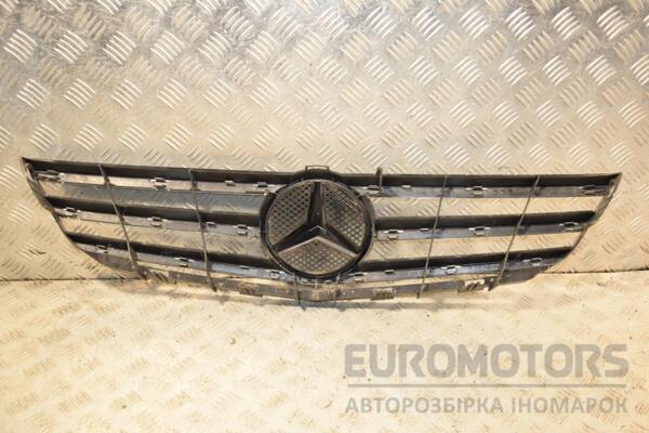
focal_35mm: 36
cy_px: 216
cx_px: 324
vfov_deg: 36.9
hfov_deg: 53.1
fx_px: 649
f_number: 5
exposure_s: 1/200
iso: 800
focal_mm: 24
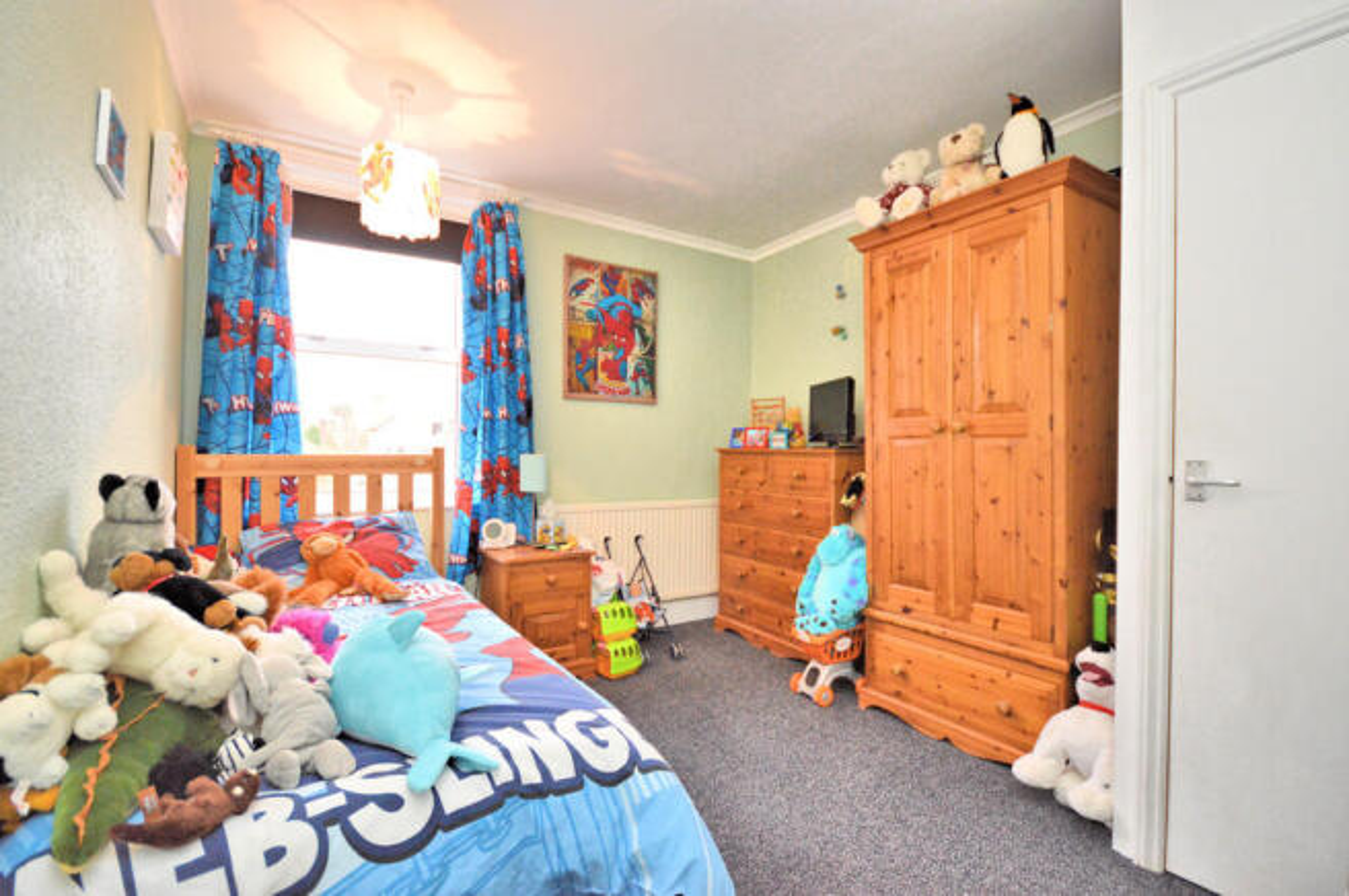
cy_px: 448
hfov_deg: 100.4
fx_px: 562
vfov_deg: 77.2
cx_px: 674
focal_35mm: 15
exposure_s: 1/60
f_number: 4
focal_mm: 10
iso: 2200
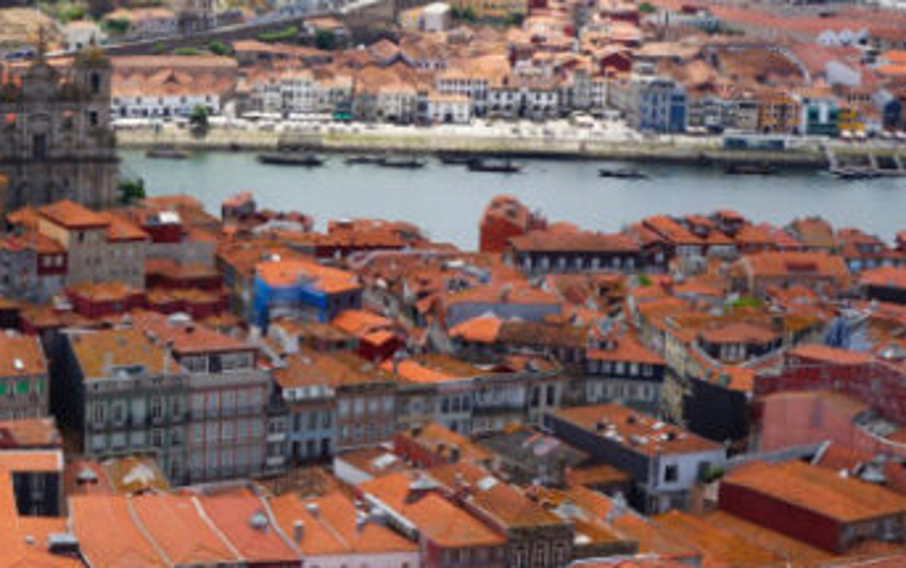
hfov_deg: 20.4
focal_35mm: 99
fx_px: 2450
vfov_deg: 13.2
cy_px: 210
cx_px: 26
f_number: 13
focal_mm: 29
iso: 100
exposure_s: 1/80
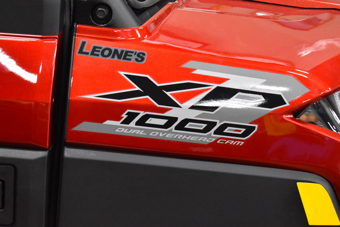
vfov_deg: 16.6
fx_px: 780
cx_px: 170
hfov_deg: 24.6
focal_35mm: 82
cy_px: 114
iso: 5600
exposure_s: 1/125
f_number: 5.6
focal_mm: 55
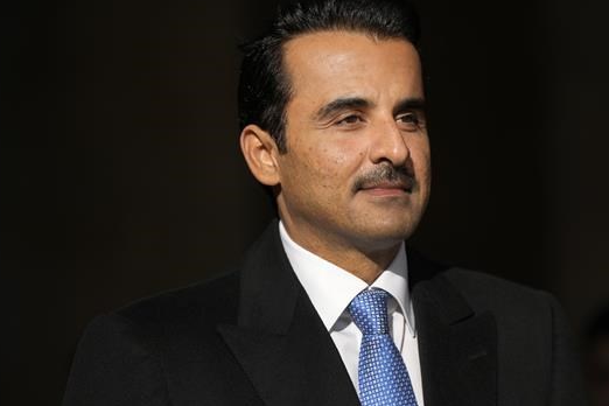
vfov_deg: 5.5
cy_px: 214
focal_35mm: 249
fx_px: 4212
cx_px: 362
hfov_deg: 8.3
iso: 500
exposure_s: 1/6400
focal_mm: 200
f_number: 2.8
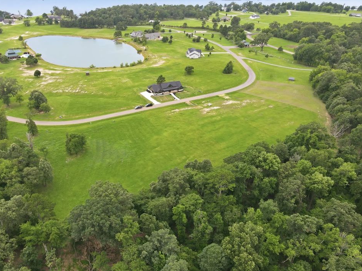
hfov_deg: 67.2
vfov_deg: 53.0
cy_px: 146
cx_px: 167
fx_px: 272
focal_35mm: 26
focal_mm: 4.5
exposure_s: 1/160
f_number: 2.8
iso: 100
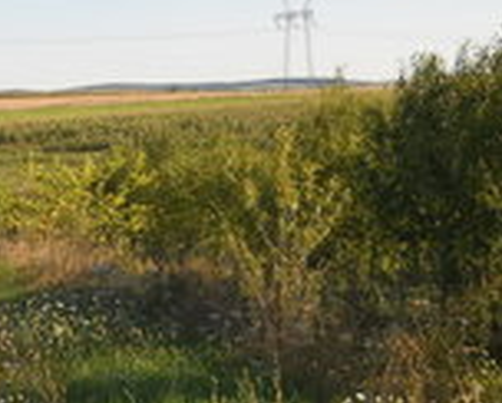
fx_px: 1369
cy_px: 259
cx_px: -69
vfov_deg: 16.7
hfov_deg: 19.8
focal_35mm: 92
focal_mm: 6.72
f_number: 5.5
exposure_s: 1/200
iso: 80
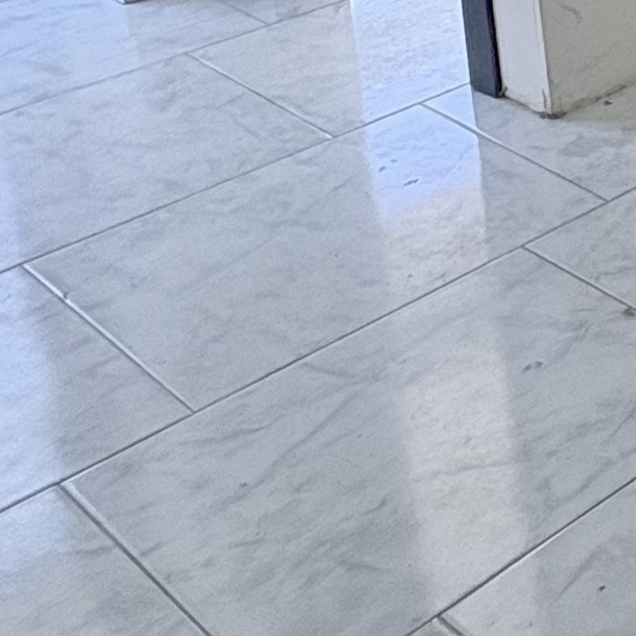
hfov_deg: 17.0
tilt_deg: -11.0
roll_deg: -0.5
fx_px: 1497
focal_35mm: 72
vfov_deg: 20.3
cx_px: 1303
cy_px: -341
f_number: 2.2
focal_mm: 2.22
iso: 100
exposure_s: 1/111
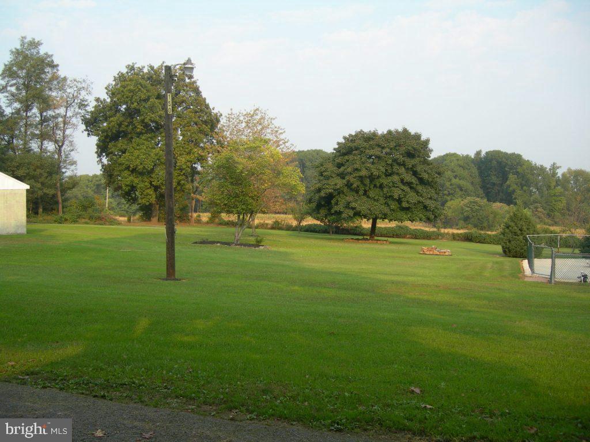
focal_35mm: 38
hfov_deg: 49.0
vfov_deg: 37.7
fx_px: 648
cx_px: 295
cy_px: 221
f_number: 2.8
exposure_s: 1/345
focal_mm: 7.8
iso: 50
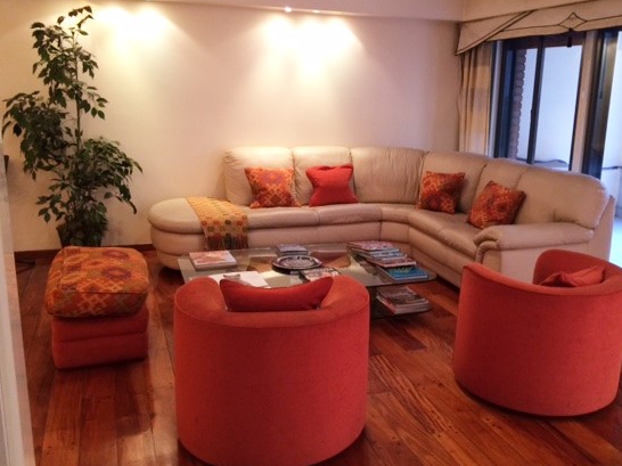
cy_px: 230
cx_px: 363
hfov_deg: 53.7
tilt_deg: -15.2
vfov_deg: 41.8
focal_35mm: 34
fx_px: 611
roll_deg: -0.3
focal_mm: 4.15
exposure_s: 1/33
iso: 80
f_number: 2.2
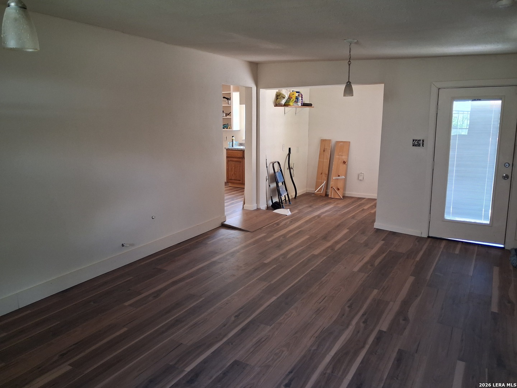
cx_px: 258
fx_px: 403
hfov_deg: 65.3
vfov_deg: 51.4
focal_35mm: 27
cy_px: 194
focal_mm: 4
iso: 250
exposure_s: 1/50
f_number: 1.8
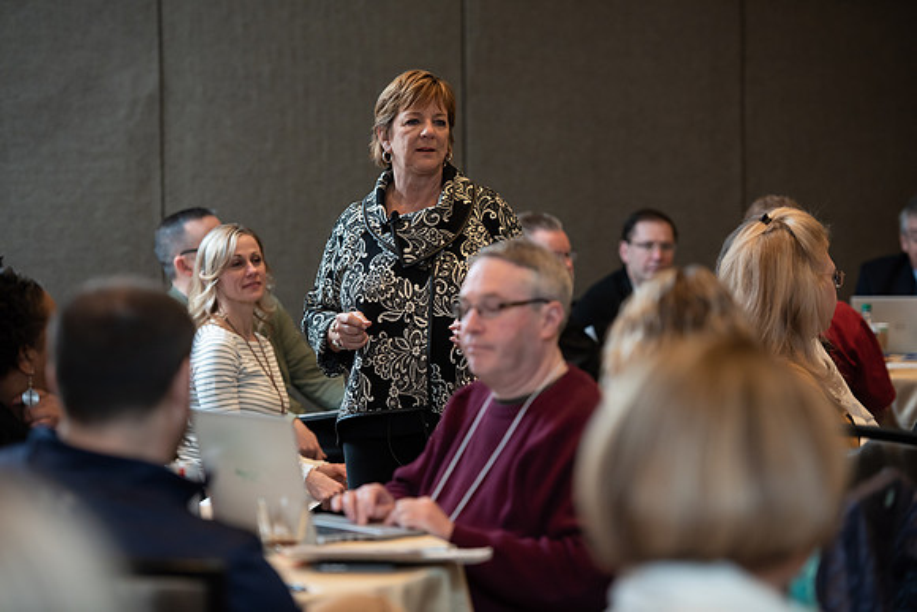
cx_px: 458
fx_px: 3439
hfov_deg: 15.2
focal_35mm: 135
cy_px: 306
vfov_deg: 10.2
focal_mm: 135
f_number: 3.2
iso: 1000
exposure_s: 1/160
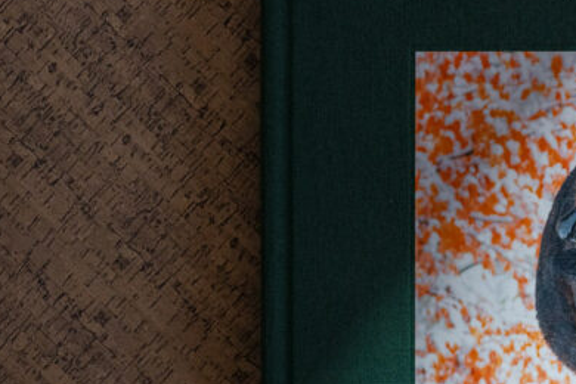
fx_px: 2544
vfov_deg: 8.6
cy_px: 270
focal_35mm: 159
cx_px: 663
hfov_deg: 12.6
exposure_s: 1/50
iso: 1000
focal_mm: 50
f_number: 8
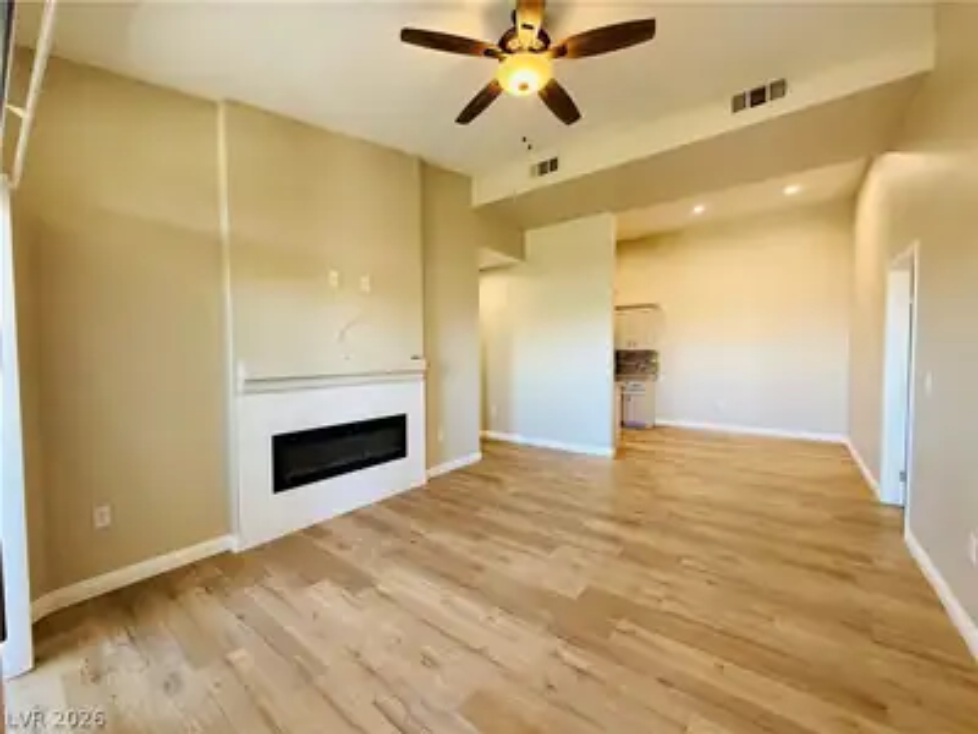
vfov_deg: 85.7
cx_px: 489
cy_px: 367
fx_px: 396
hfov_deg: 102.1
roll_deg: +0.2
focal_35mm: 14
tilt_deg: -1.9
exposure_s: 1/120
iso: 250
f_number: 2.2
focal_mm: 2.22
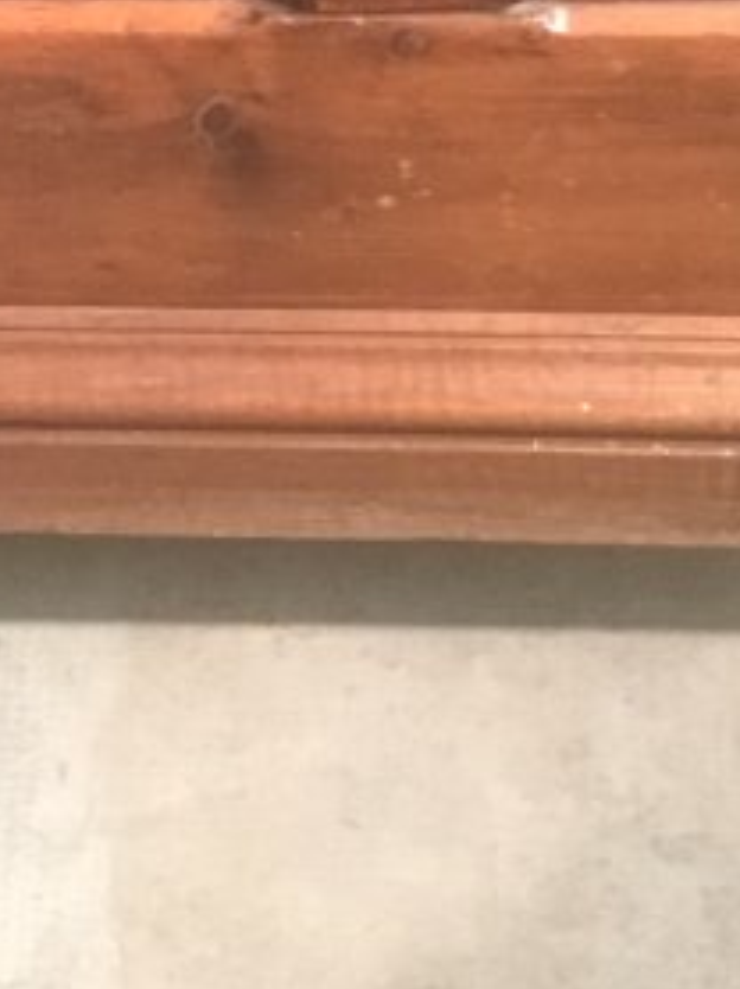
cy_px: -338
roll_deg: +2.3
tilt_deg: -35.5
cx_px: 135
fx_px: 3825
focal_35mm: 134
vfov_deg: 14.1
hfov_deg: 11.0
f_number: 2.4
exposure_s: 1/20
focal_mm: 3.3
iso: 200
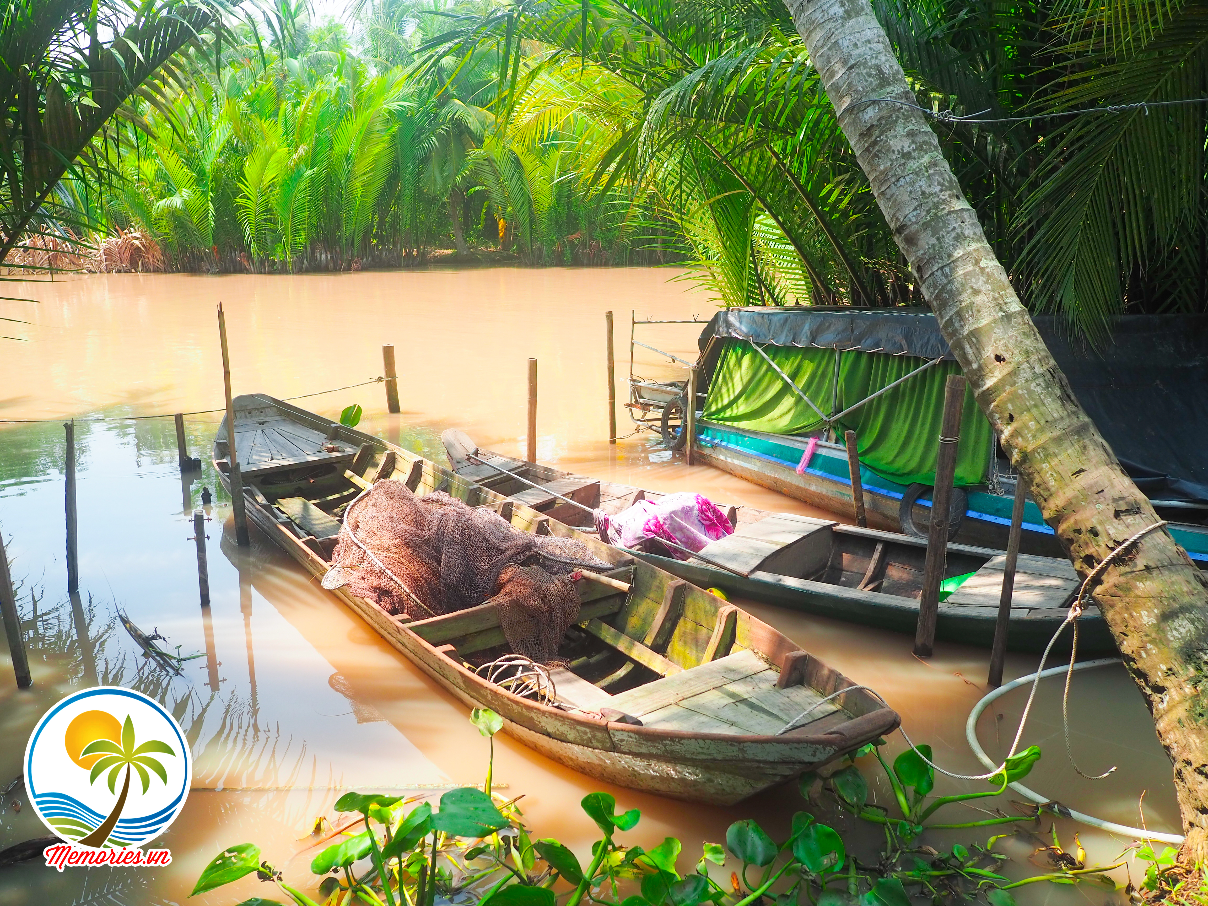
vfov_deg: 46.8
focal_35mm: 30
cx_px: 604
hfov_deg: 60.0
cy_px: 453
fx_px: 1047
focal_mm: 15
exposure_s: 1/250
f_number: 3.5
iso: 200
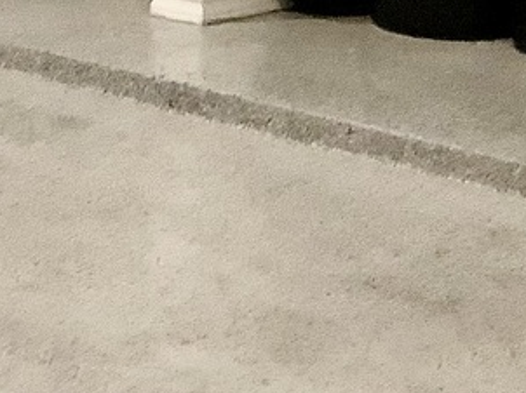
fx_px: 2247
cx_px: -19
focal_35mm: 148
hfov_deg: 13.1
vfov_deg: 9.5
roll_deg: -1.3
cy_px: -315
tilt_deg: -1.7
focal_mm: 3.3
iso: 400
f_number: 2.4
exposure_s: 1/30
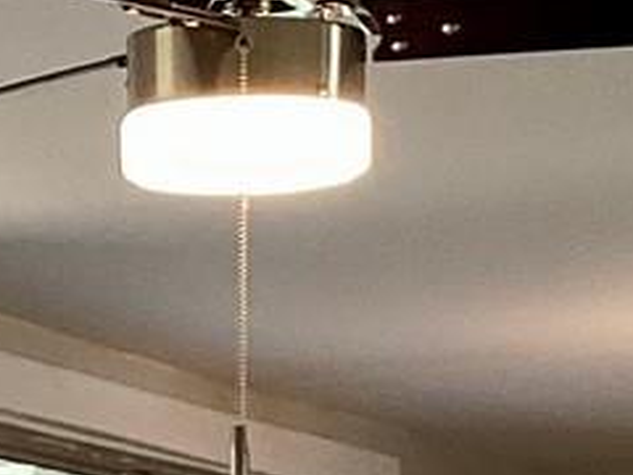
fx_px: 3785
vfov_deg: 6.7
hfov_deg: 9.5
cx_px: 84
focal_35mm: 207
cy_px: 1277
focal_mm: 3.3
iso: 64
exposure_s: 1/100
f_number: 2.4
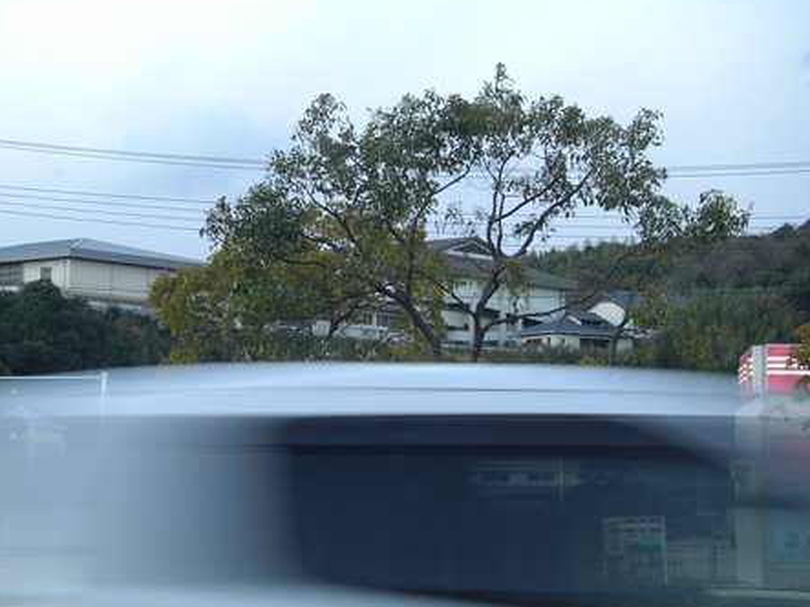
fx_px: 2246
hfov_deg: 20.4
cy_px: 325
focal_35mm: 96
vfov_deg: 15.4
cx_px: 346
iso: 50
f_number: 4
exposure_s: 1/13
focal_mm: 13.7
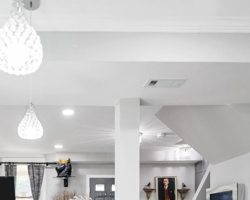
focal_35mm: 36
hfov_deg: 47.7
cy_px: 208
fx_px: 266
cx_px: 52
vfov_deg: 36.2
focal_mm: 15
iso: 400
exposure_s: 1/100
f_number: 5
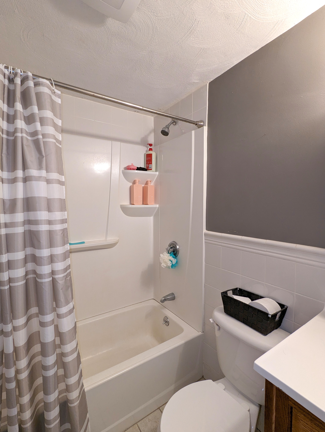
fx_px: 200
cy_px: 216
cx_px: 162
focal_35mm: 16
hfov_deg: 78.2
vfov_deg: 94.4
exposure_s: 1/24
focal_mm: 2.35
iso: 100
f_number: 2.2
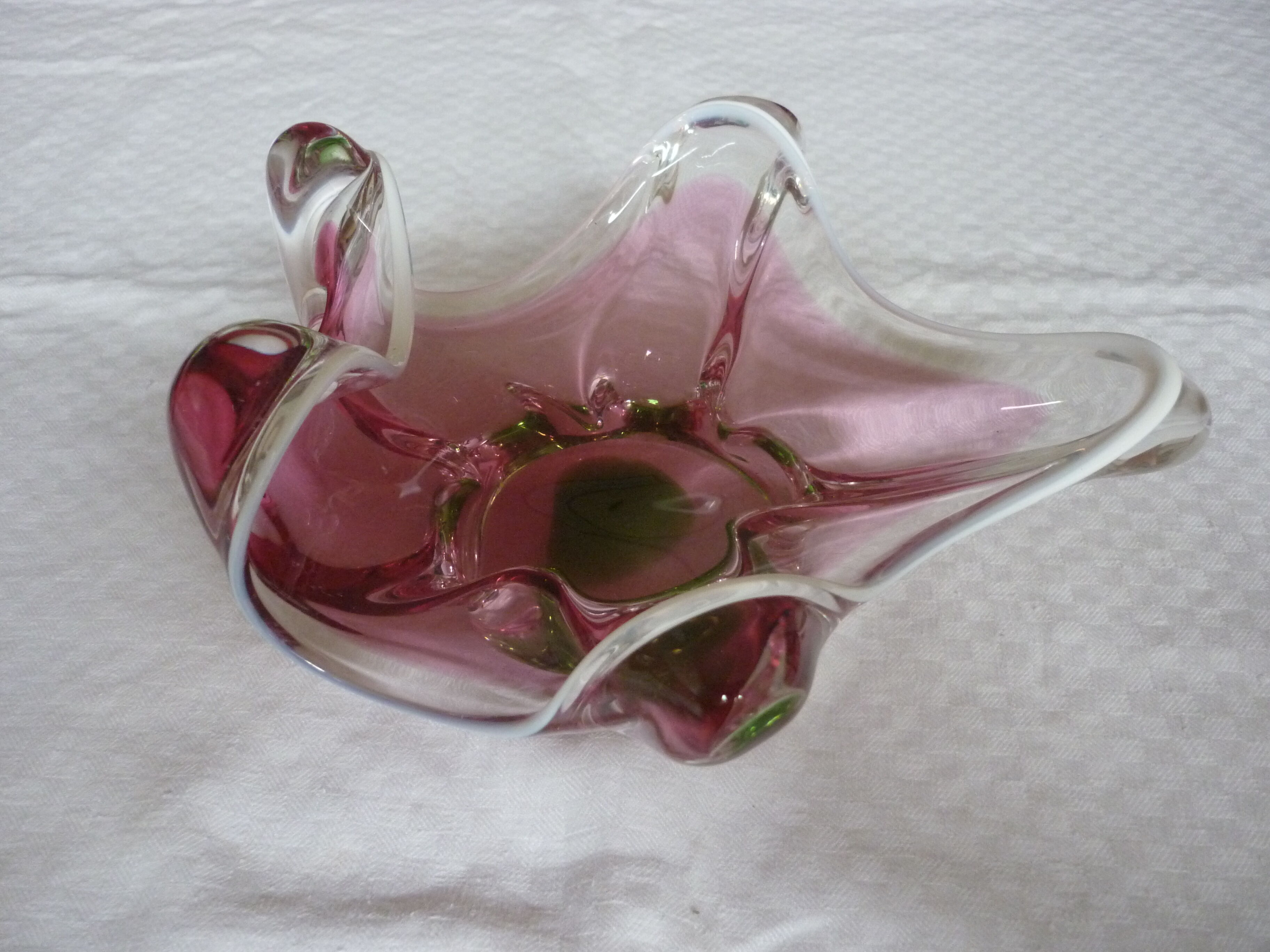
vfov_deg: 42.9
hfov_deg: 55.4
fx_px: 1211
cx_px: 635
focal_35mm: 33
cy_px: 476
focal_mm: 5.5
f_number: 2.8
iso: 400
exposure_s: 1/30
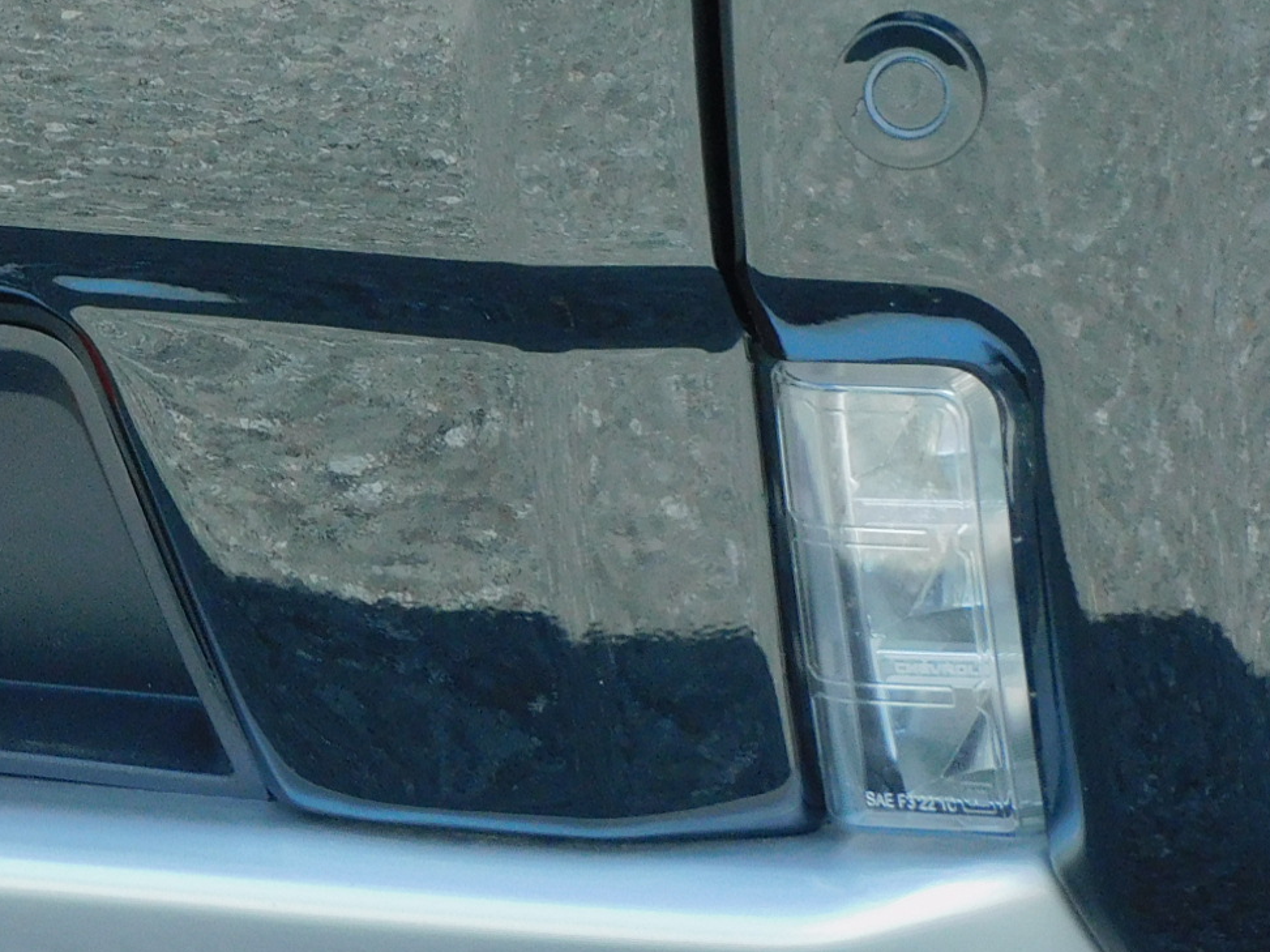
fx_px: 21418
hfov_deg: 3.4
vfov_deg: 2.5
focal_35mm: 584
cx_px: -89
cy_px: 232
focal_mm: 44.8
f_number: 5.5
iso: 220
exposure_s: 1/125
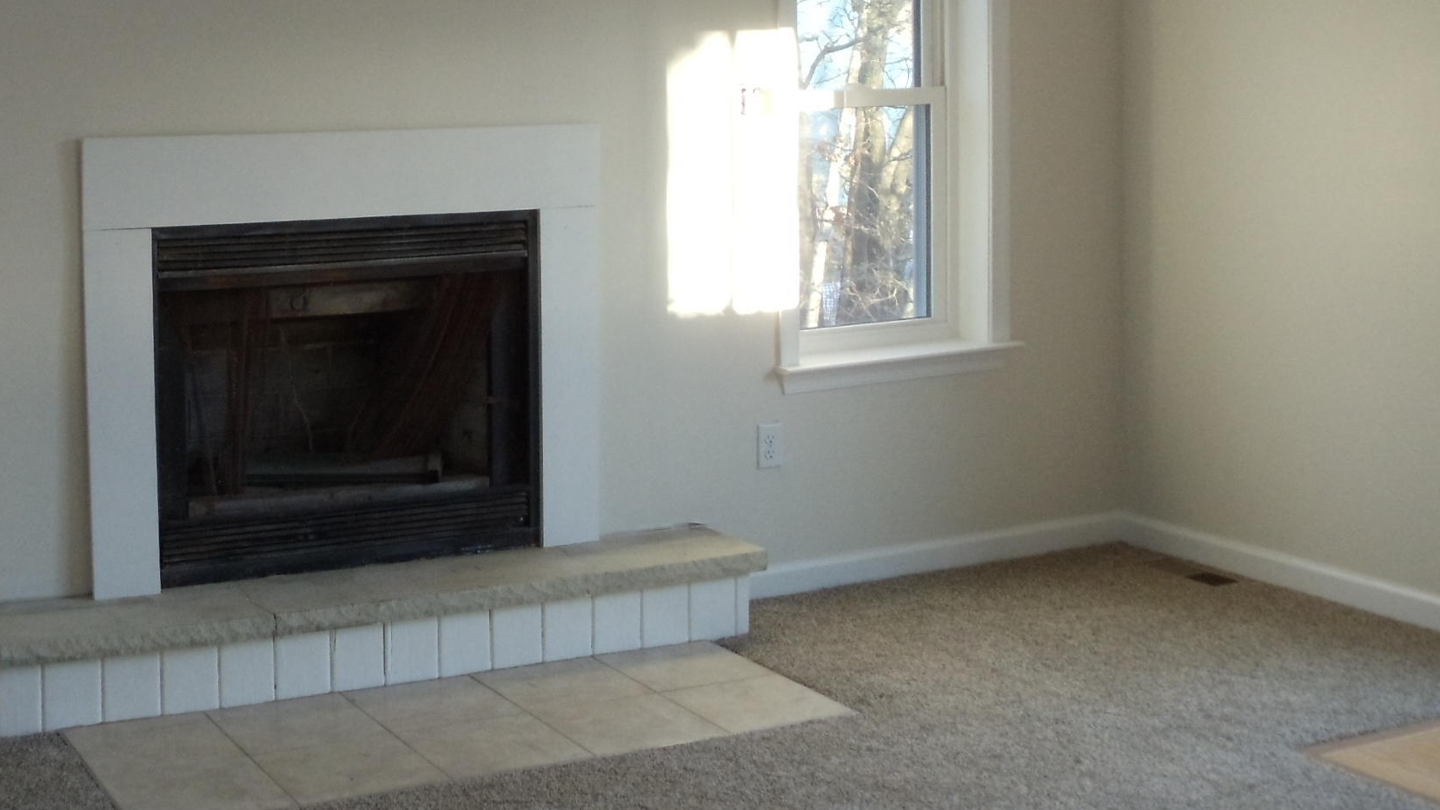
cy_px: 143
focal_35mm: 75
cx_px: 357
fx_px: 2864
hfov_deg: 27.8
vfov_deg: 16.0
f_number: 3.5
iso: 200
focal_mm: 6
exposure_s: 1/40
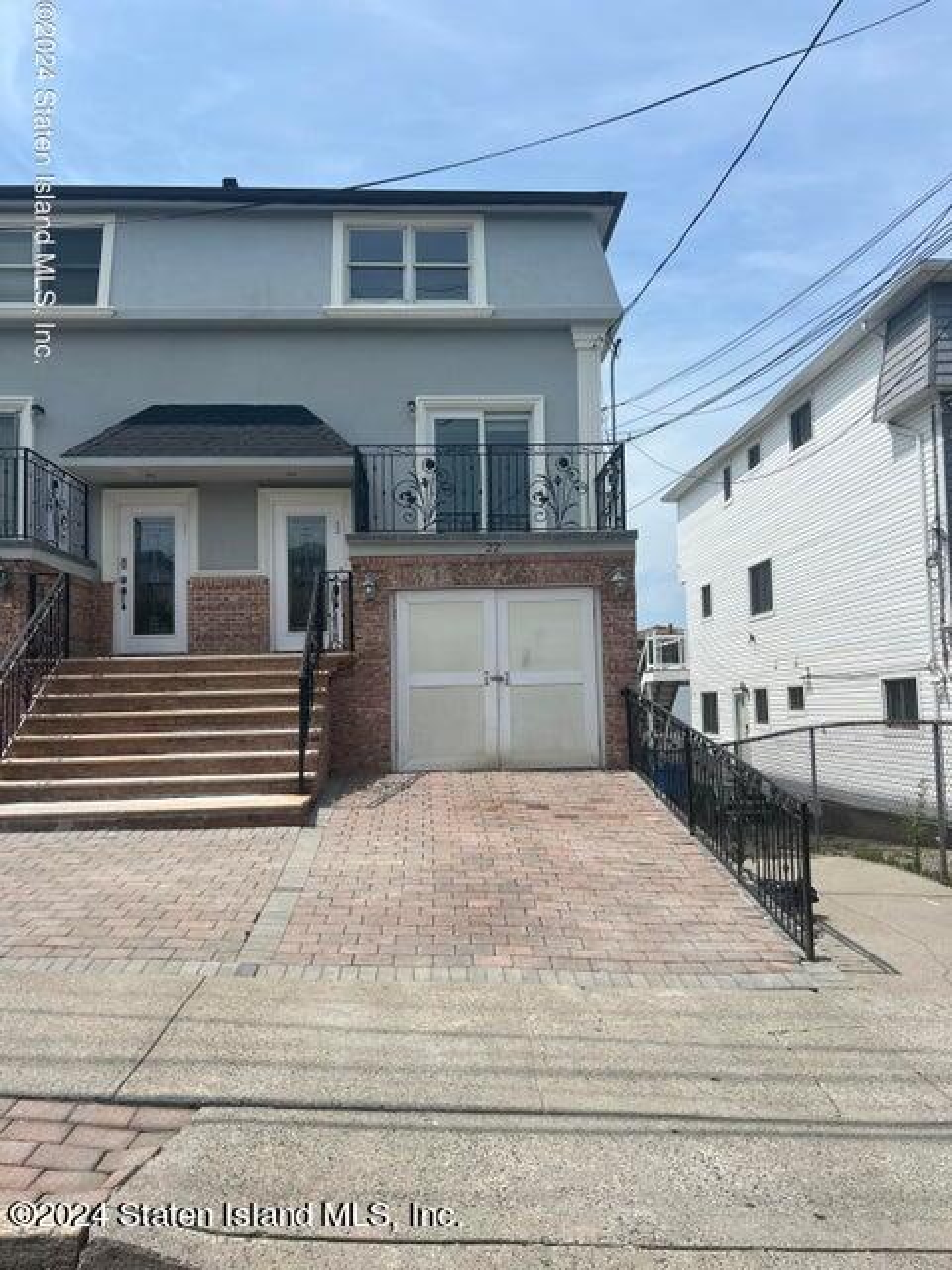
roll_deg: +1.8
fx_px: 953
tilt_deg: +5.1
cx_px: 476
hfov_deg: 53.1
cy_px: 635
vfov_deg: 67.3
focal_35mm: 26
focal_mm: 5.7
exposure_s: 1/6579
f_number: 1.5
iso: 50
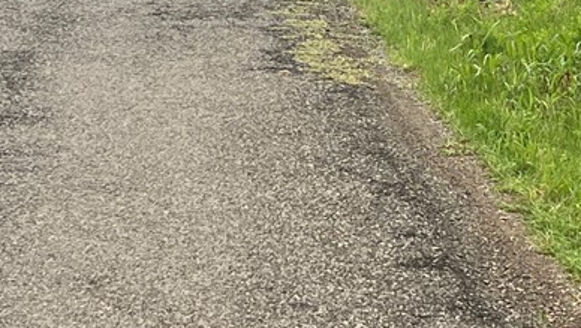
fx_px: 2159
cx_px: 302
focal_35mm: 140
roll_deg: +0.8
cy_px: -42
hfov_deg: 15.3
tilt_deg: -5.2
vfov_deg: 8.6
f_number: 1.5
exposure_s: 1/646
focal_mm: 5.7
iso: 50
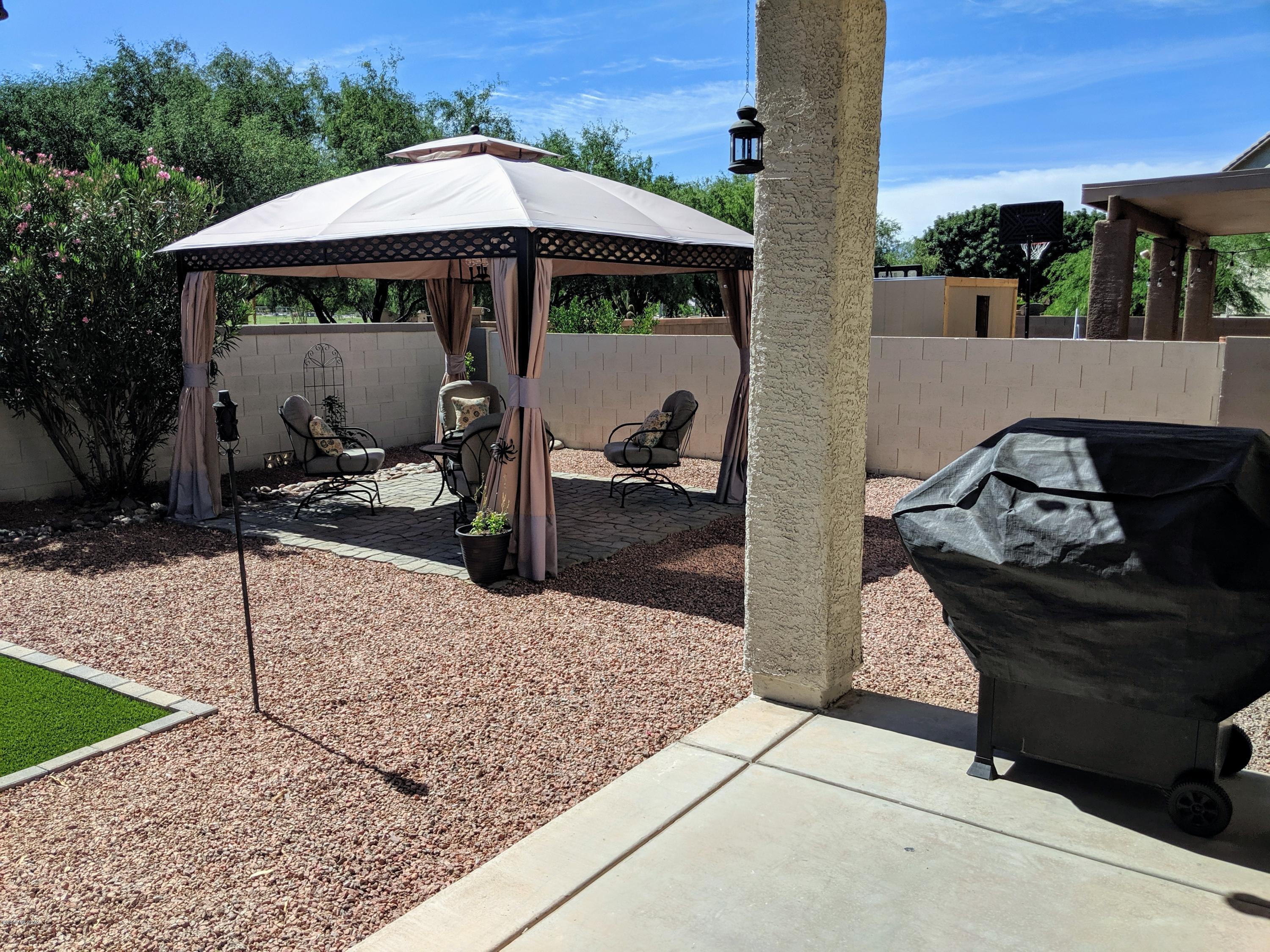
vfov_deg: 51.4
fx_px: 991
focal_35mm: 27
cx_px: 635
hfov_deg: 65.3
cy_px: 476
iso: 60
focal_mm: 4.44
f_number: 1.8
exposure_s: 1/5848
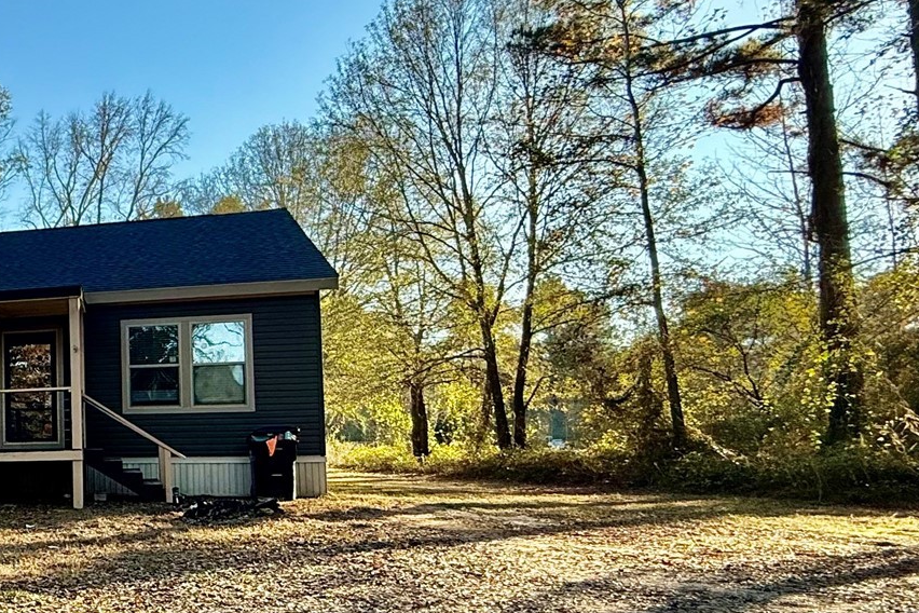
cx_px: -154
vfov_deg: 37.5
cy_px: 395
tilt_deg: +2.9
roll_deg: +0.4
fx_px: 893
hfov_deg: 40.4
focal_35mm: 35
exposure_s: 1/400
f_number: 2.2
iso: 64
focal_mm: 2.22
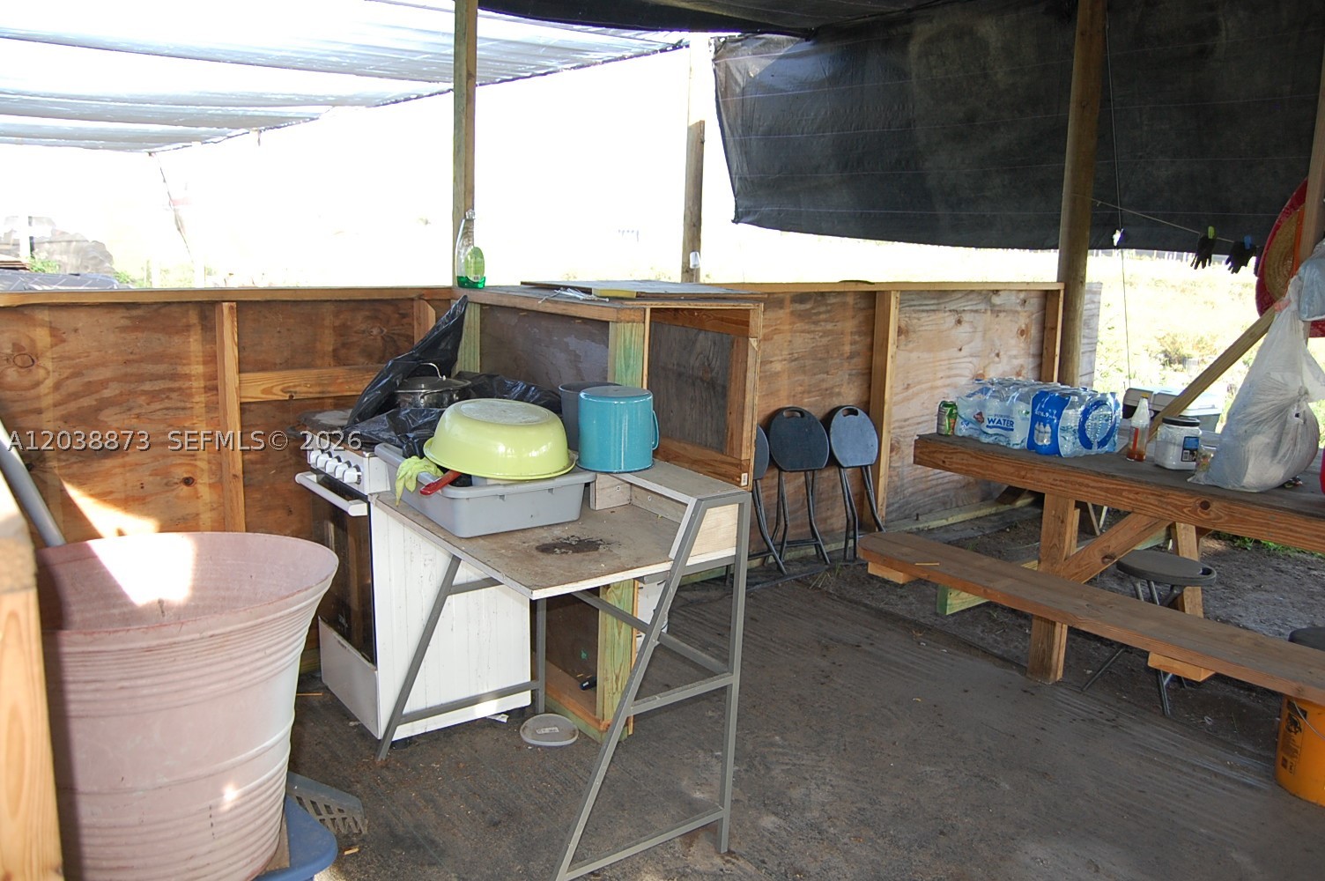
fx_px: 993
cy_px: 440
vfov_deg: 47.8
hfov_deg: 67.4
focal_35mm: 27
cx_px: 662
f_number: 3.5
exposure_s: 1/100
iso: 400
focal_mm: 18
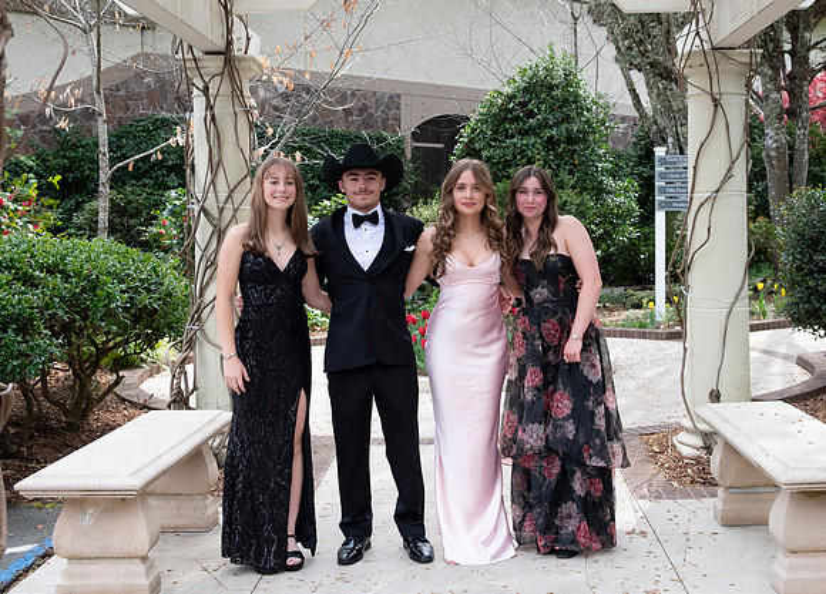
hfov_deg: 40.1
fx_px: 1129
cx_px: 455
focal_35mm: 48
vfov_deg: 29.5
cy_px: 276
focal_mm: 38
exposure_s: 1/1600
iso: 1250
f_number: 5.6
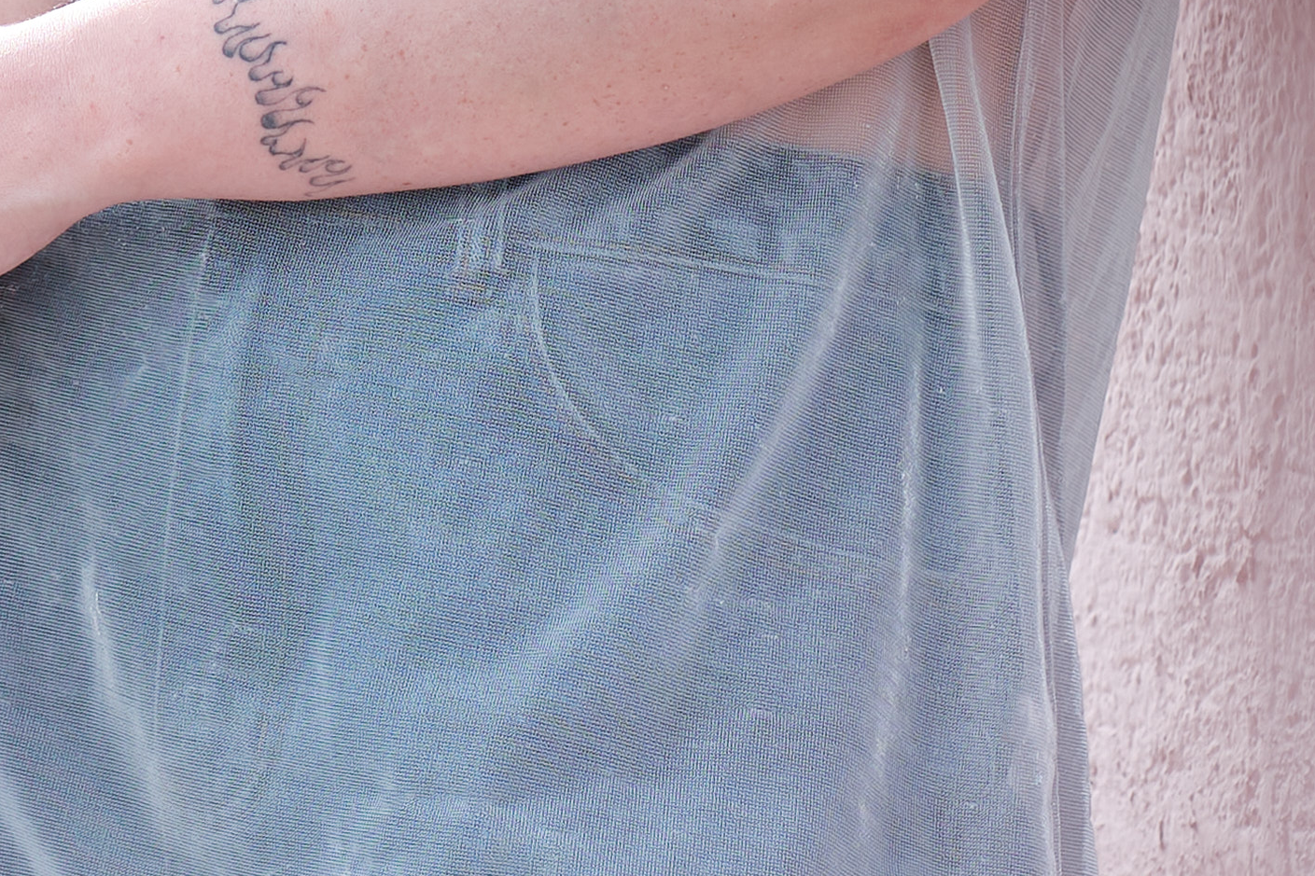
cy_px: -572
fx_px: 13586
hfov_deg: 5.5
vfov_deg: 3.7
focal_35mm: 372
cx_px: 29
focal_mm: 56
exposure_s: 1/500
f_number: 3.2
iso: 160
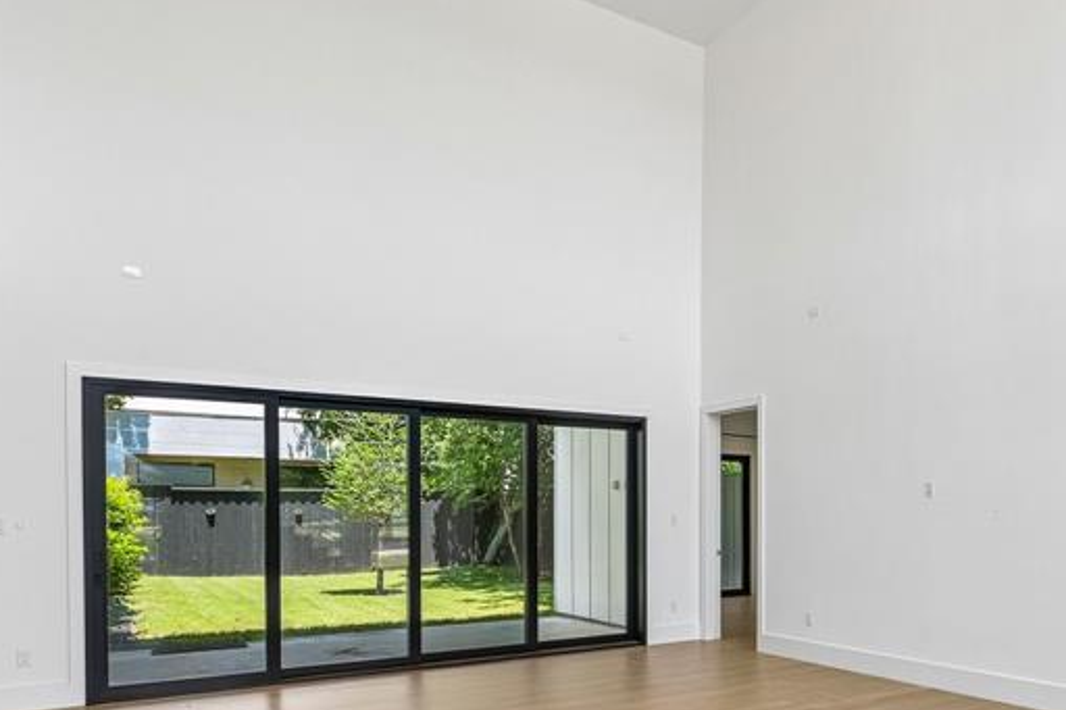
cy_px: 521
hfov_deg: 63.3
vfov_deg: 45.0
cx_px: 735
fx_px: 829
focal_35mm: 28
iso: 400
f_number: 8
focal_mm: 14
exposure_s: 1/125
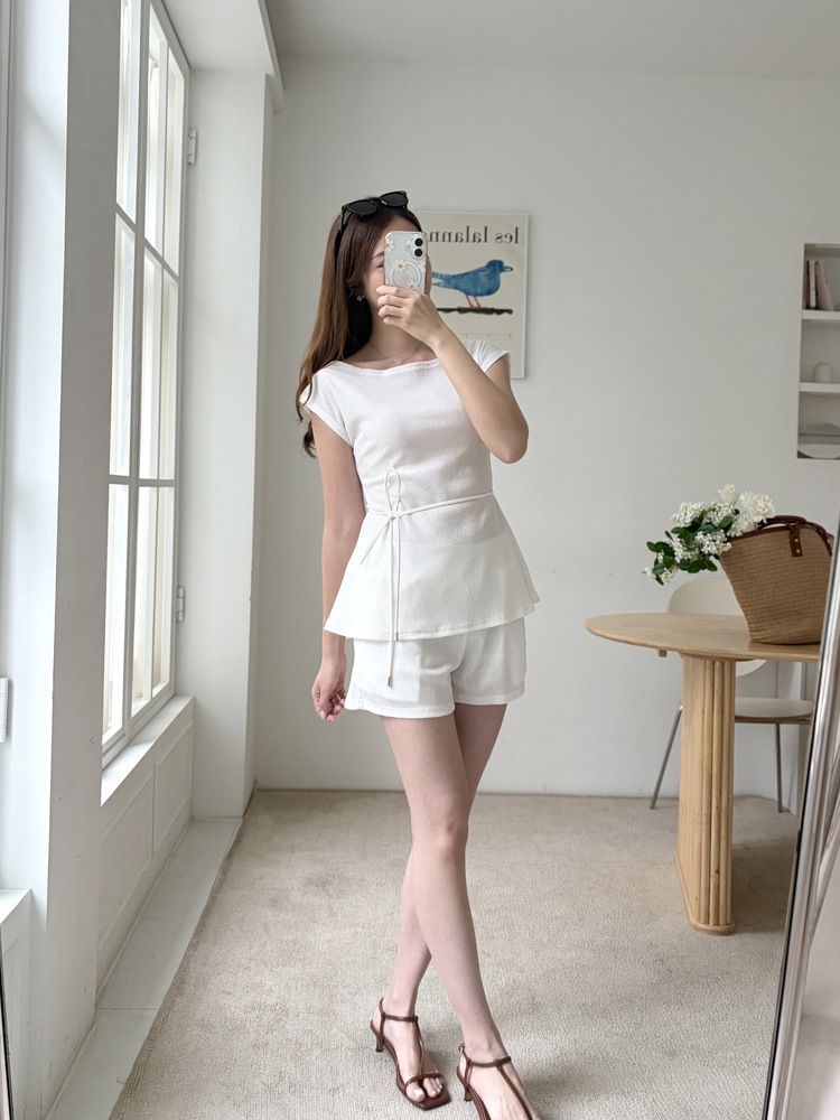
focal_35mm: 26
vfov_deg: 67.3
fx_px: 841
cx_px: 420
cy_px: 560
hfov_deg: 53.1
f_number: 1.6
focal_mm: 5.96
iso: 200
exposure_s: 1/60
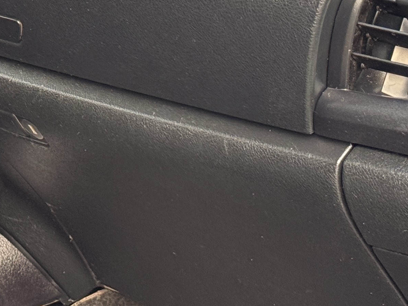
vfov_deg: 9.1
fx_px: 1909
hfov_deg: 12.0
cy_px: 19
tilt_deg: -15.8
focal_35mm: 162
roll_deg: +2.5
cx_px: -64
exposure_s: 1/60
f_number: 1.78
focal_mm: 6.76
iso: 160
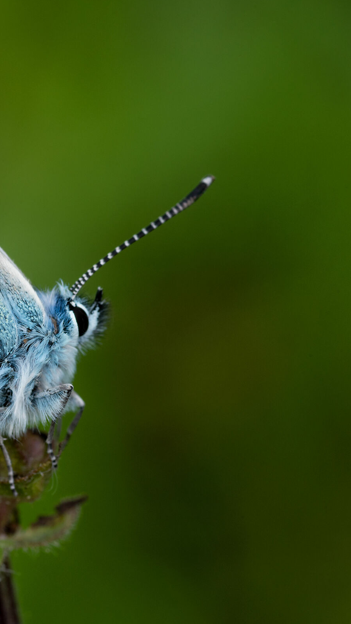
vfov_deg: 13.0
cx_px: -60
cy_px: 312
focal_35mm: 166
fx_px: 2746
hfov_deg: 7.3
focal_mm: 105
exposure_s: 1/100
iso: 200
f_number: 16
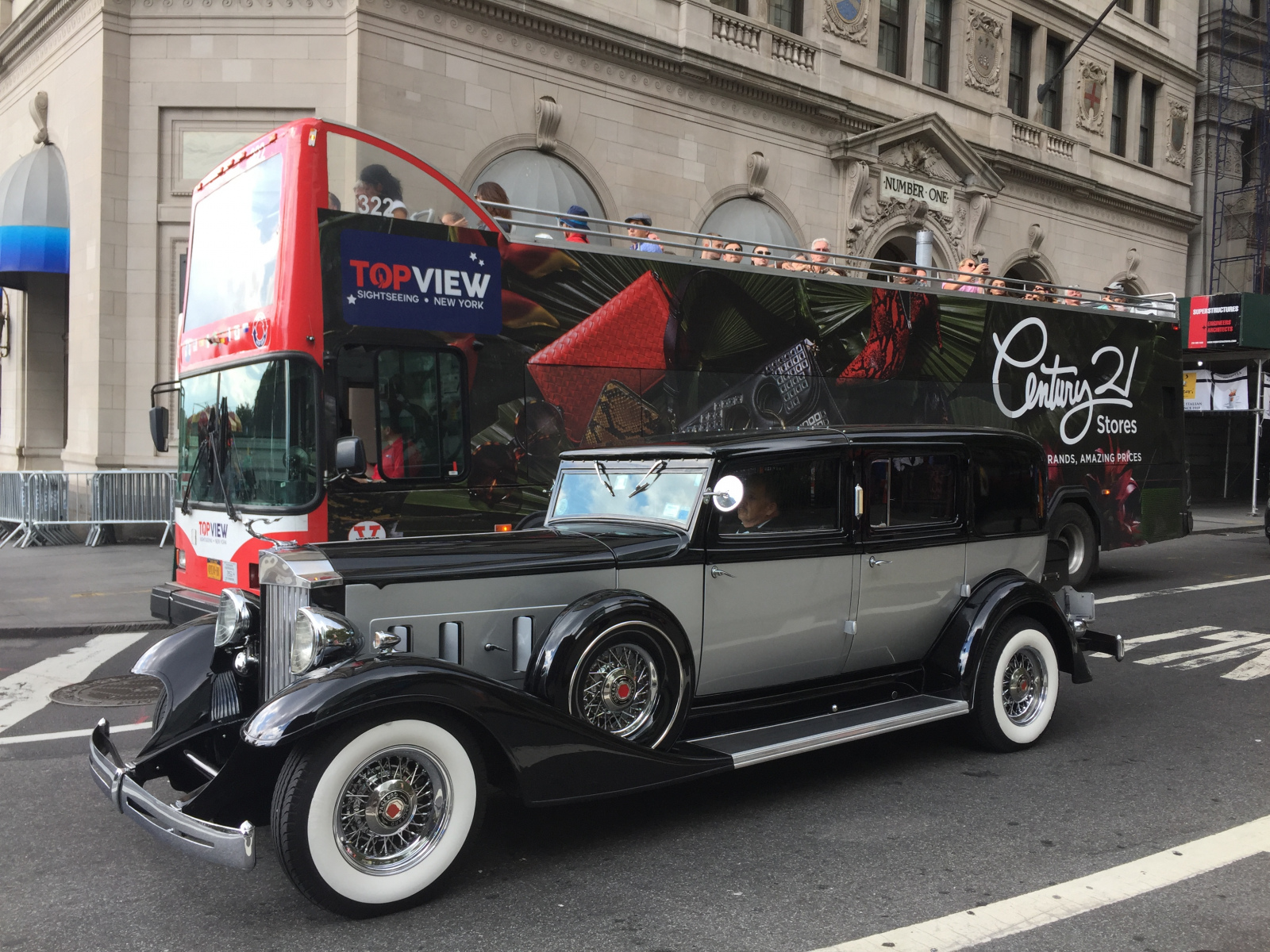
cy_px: 476
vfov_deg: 48.2
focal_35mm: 29
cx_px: 635
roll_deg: -2.4
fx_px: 1064
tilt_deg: -1.9
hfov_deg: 61.7
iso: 32
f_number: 2.2
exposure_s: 1/282
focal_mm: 4.15
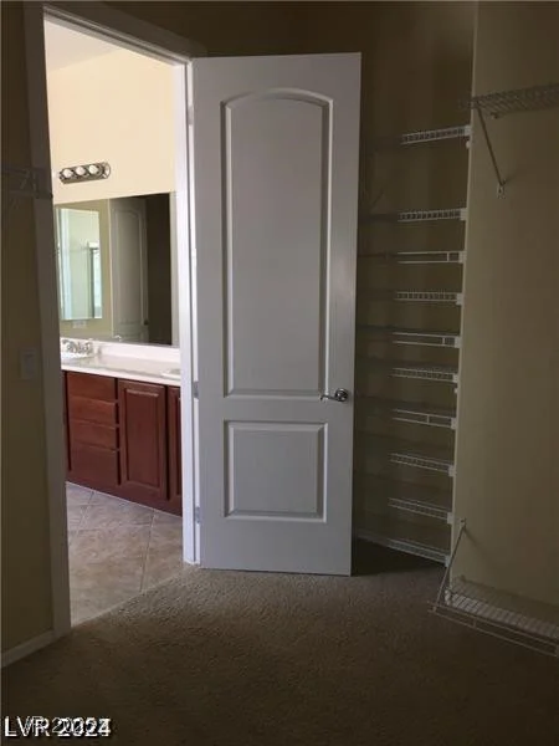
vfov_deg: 61.7
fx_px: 624
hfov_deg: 48.2
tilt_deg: -8.2
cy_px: 373
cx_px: 280
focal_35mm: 29
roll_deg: +0.4
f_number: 2.2
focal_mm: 4.15
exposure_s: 1/30
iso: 64
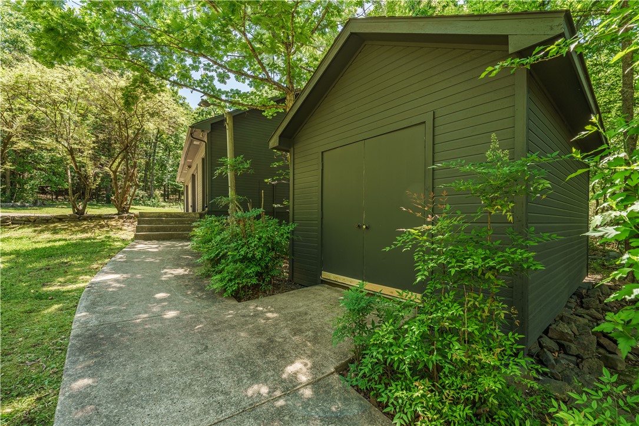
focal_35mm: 14
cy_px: 213
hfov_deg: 104.3
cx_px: 320
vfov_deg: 81.2
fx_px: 248
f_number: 9
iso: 200
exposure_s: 1/200
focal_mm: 14
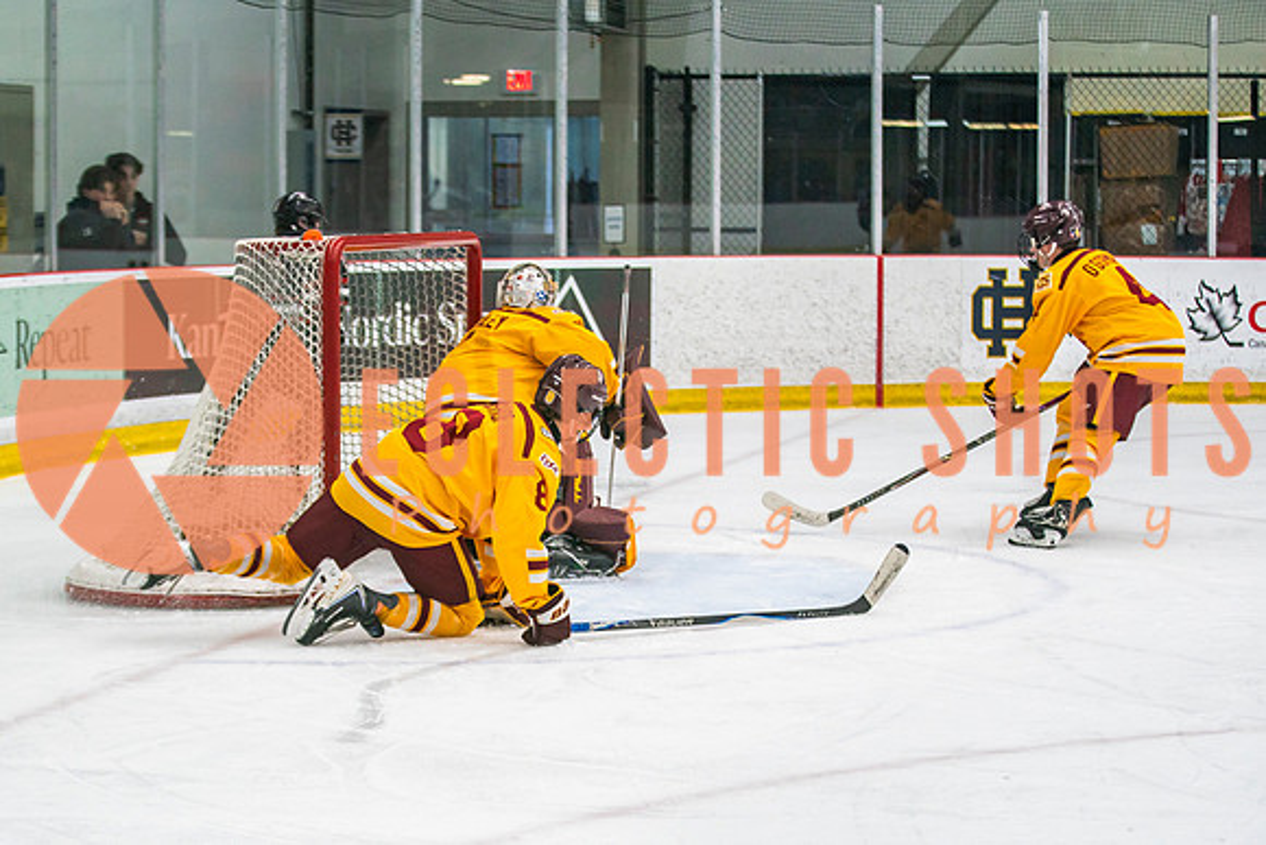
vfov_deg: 13.9
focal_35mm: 99
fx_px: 3469
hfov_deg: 20.6
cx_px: 480
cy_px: 575
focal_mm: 70
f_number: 2.8
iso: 1000
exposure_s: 1/640
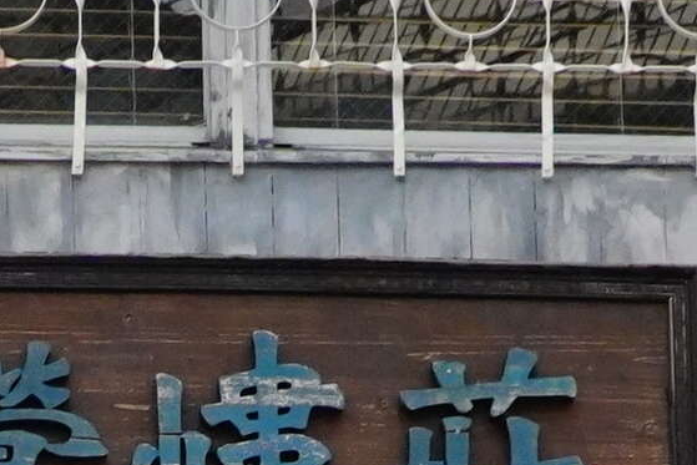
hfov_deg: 9.1
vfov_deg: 5.7
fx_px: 4368
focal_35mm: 226
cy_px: 1331
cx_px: 79
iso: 2500
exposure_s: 1/800
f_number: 5.6
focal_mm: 21
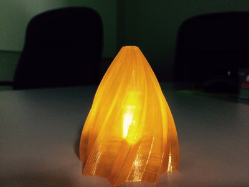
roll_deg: +2.0
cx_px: 124
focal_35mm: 29
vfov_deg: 48.2
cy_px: 94
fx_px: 209
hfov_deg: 61.7
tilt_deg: -5.3
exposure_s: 1/20
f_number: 2.2
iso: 320
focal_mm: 4.15
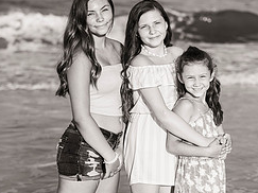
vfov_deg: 10.2
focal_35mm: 146
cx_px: 153
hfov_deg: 13.5
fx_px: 1088
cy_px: 91
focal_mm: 82
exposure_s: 1/4000
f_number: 3.2
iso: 250
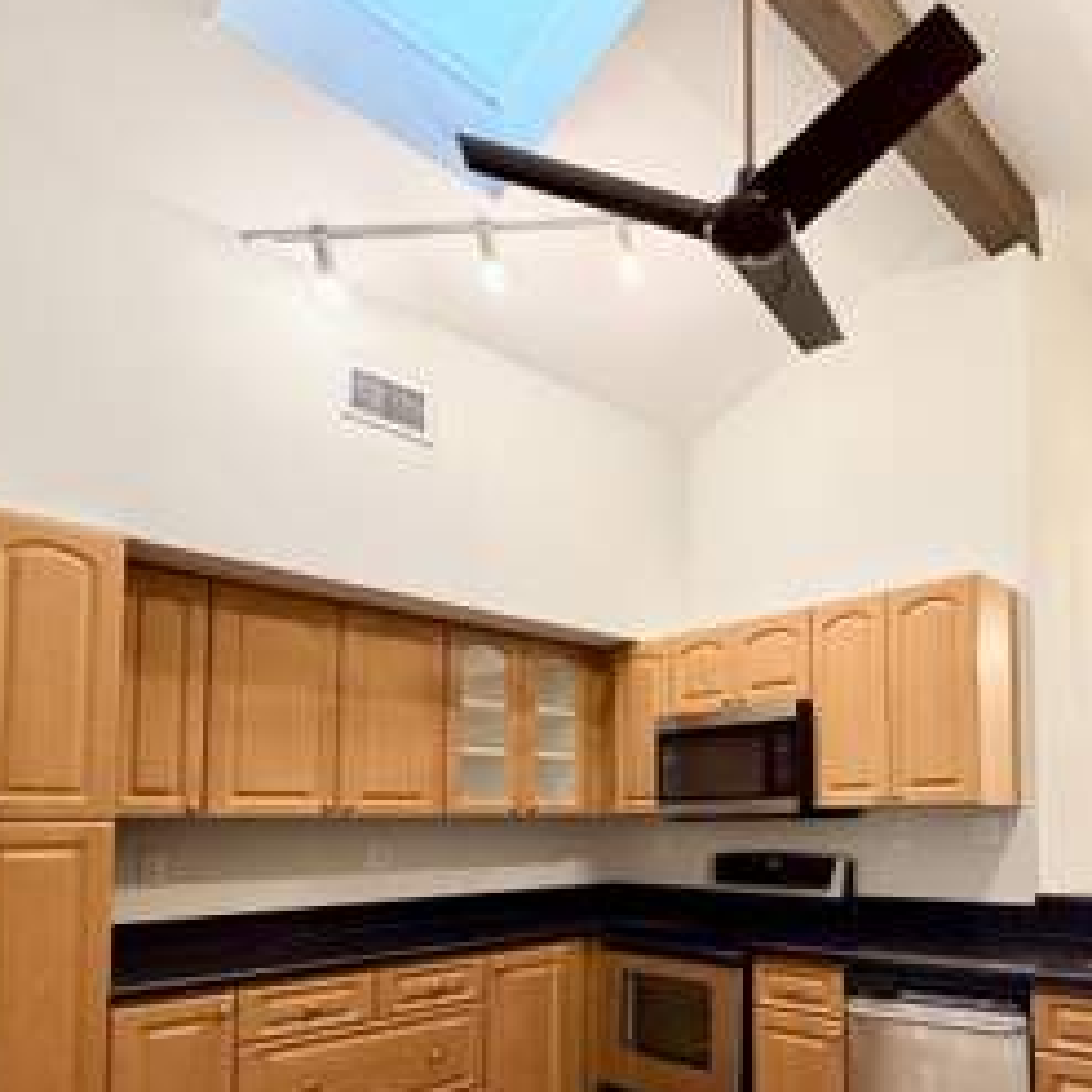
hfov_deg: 60.3
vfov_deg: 62.5
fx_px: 857
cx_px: 858
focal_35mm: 24
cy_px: 771
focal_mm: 2.22
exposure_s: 1/60
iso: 320
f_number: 2.2
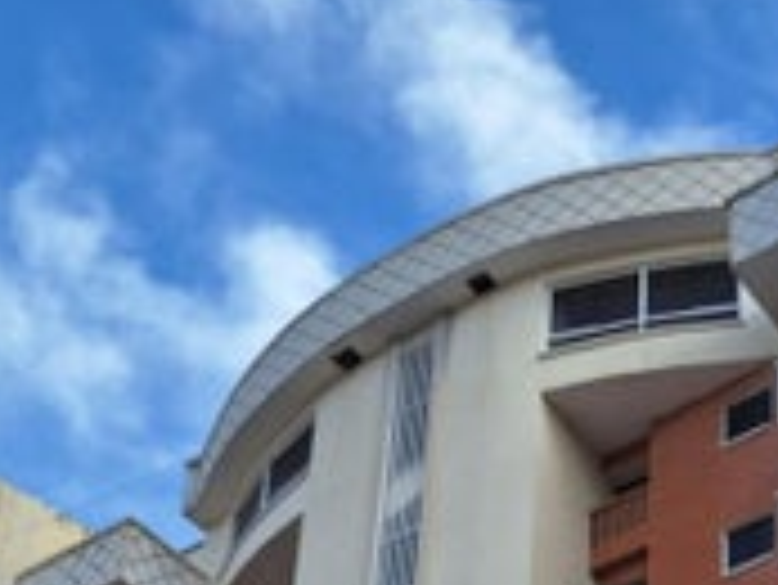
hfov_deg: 22.4
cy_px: 909
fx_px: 1912
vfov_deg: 15.8
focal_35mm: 85
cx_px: 702
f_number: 1.8
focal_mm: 5.54
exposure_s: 1/1490
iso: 40
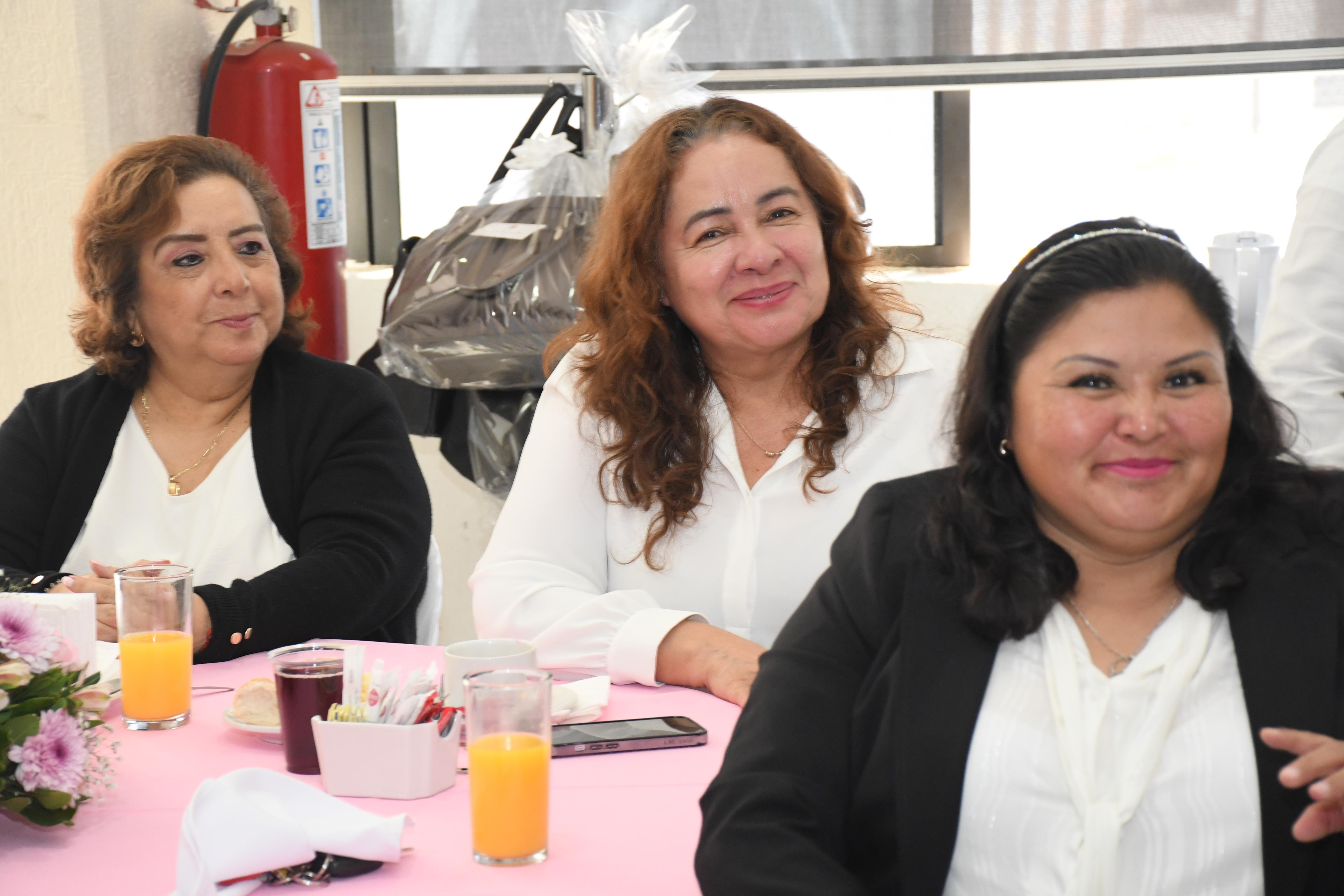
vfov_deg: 14.7
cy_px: 448
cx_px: 672
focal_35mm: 93
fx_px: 3472
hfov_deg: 21.9
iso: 1600
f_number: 6.3
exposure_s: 1/100
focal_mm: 62
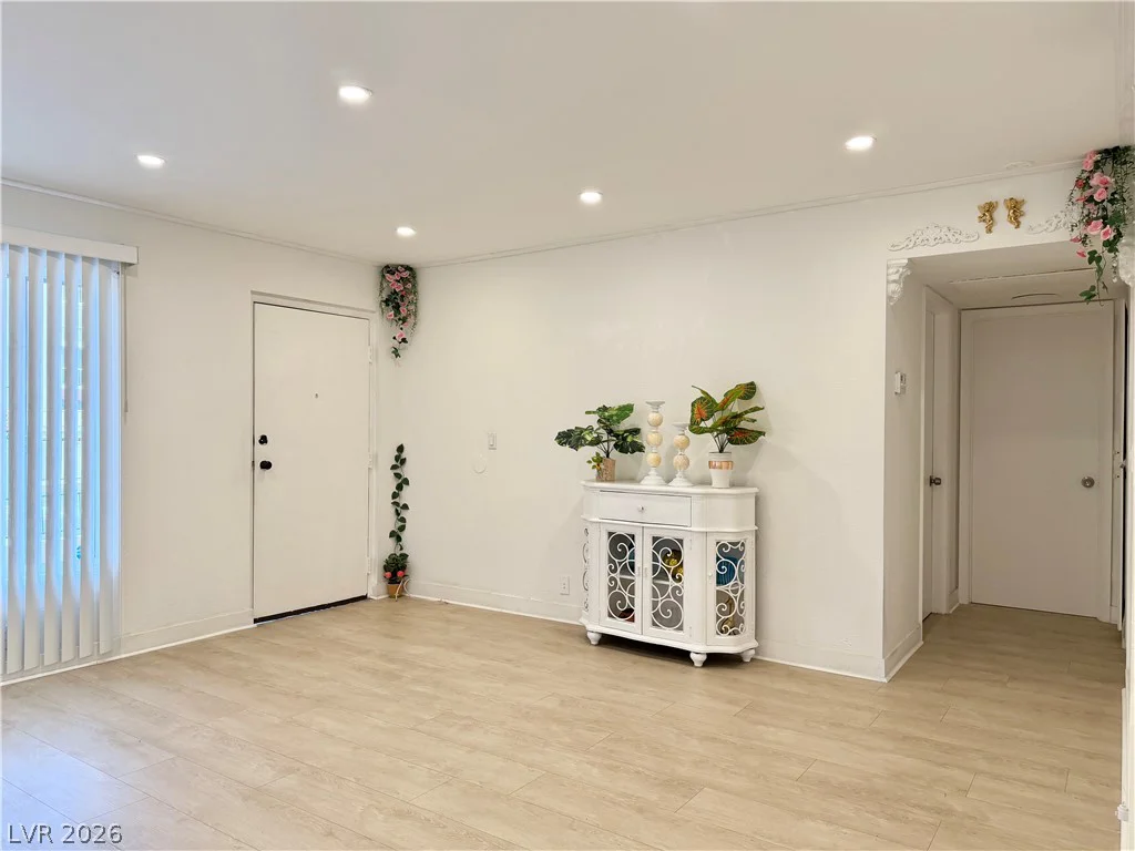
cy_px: 426
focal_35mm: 24
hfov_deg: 71.6
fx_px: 787
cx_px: 568
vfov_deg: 56.8
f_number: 1.78
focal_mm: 6.76
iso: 125
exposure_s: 1/158
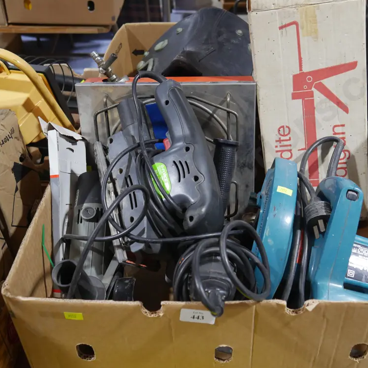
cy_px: 183
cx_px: 228
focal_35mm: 41
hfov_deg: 40.7
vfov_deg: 40.9
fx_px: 493
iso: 800
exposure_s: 1/60
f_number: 4
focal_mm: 17
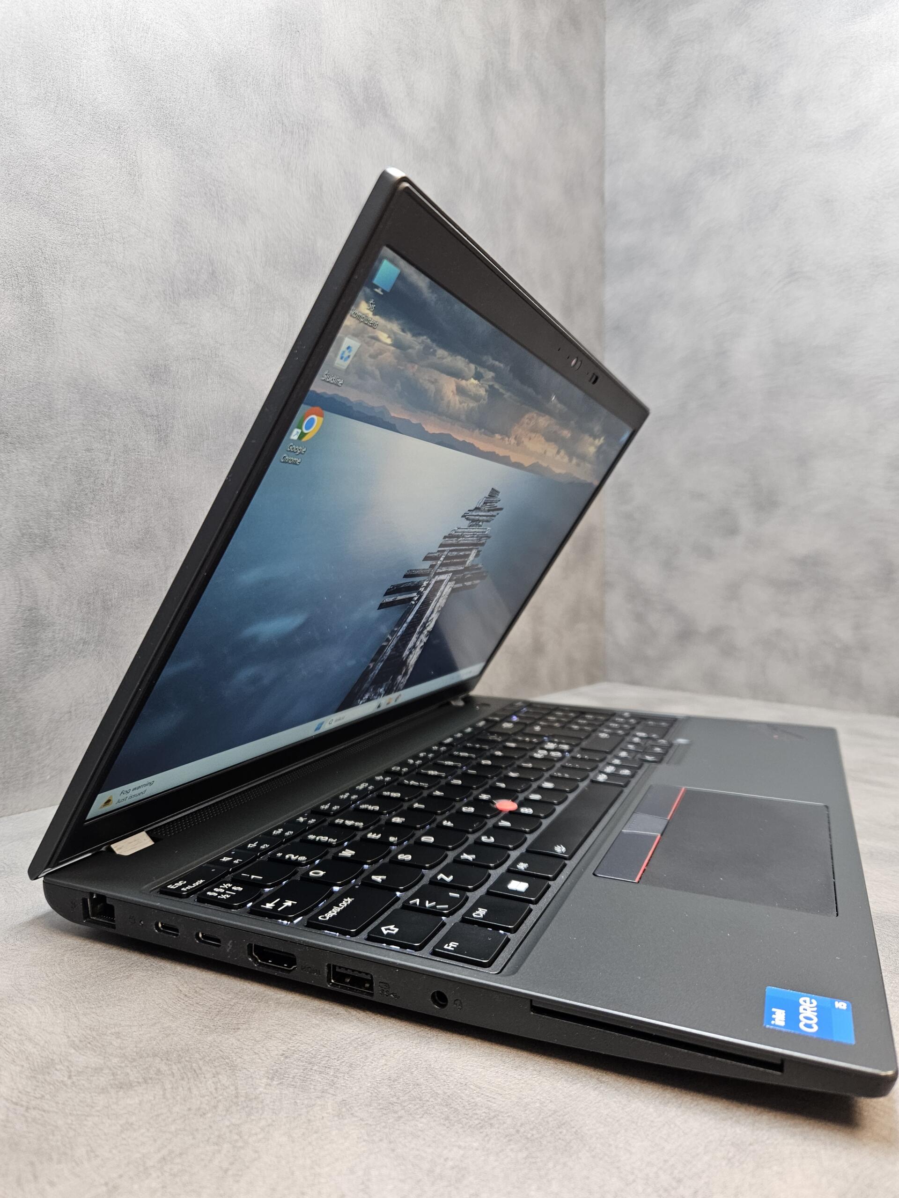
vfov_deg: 73.9
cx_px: 450
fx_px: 796
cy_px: 599
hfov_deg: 58.9
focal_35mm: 23
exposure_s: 1/100
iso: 320
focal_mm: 5.4
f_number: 1.8
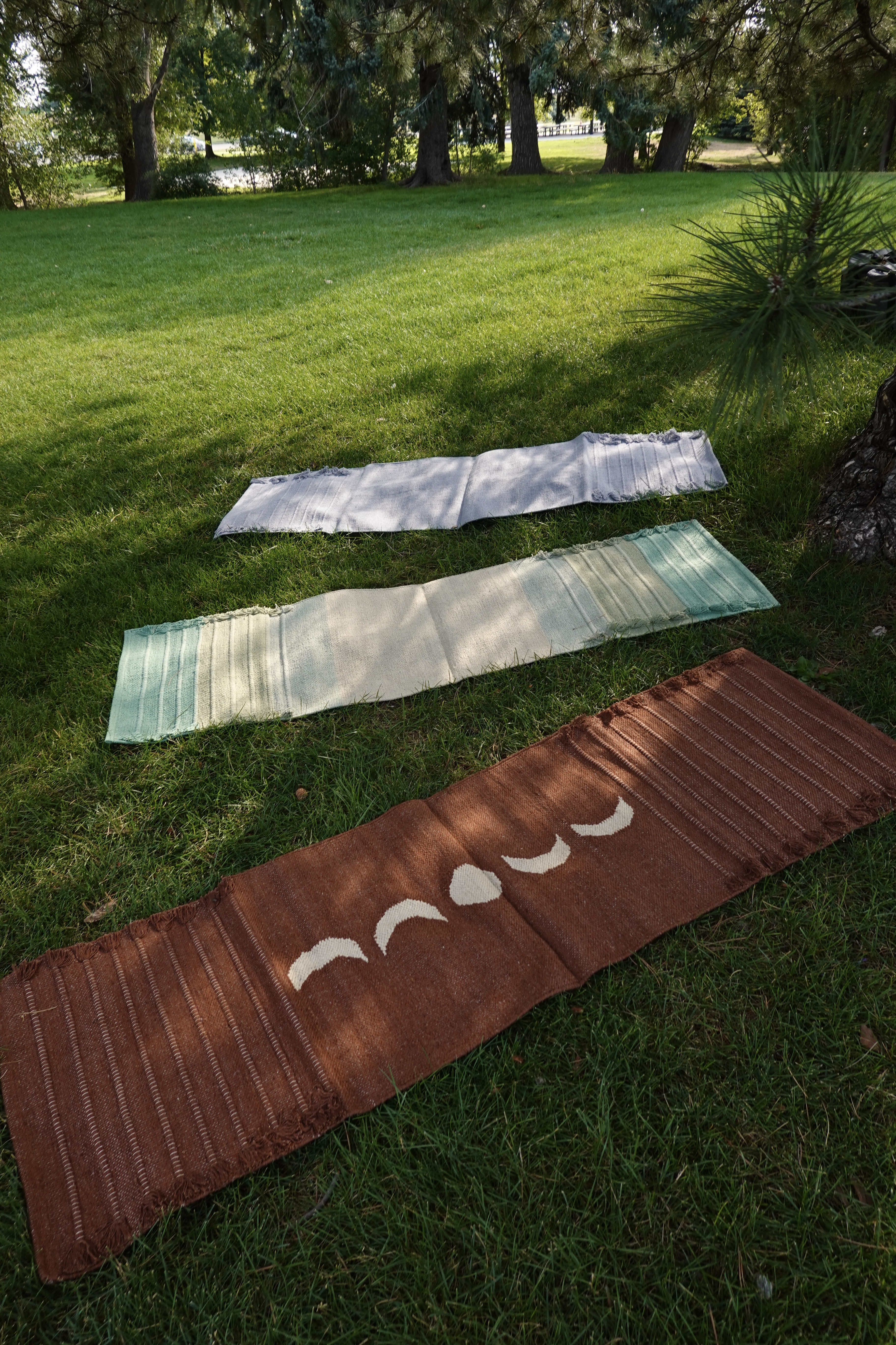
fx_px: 896
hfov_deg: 53.1
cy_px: 672
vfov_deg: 73.7
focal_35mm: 24
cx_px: 448
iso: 100
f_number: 2.8
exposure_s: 1/200
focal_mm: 9
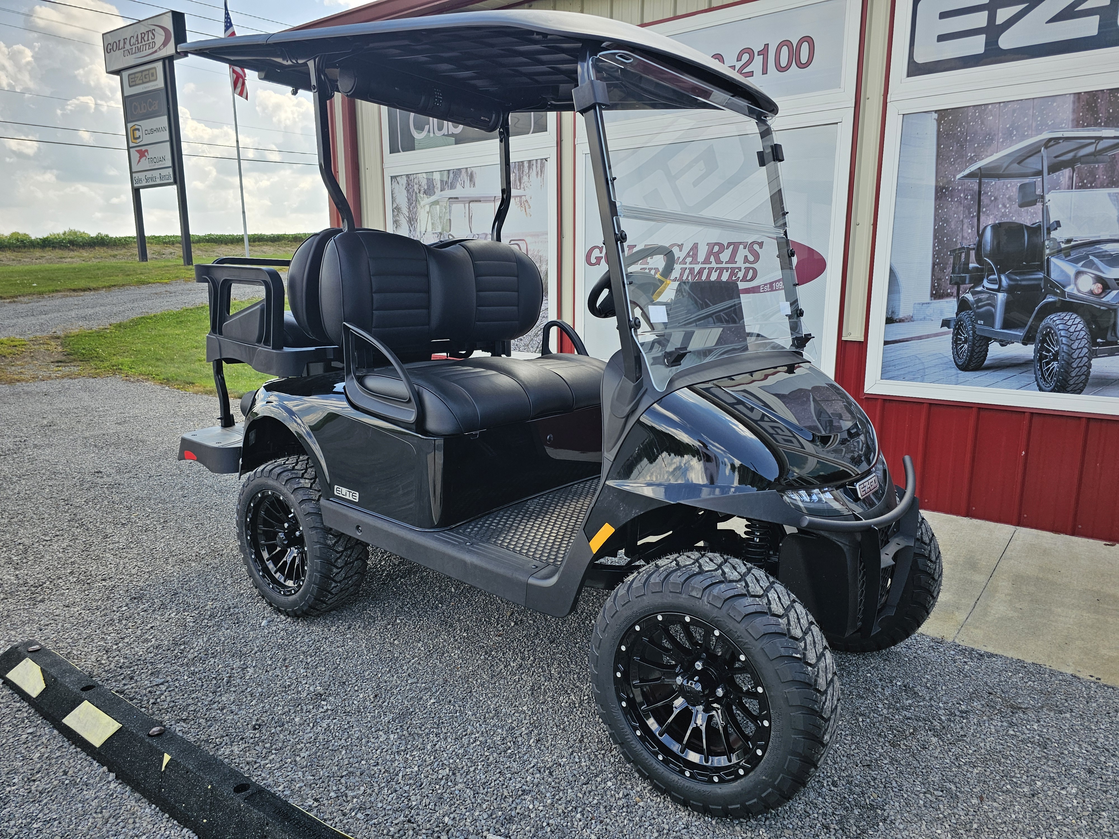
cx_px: 560
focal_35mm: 23
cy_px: 420
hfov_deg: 73.9
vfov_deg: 58.9
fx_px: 744
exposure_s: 1/400
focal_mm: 6.3
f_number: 1.7
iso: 20
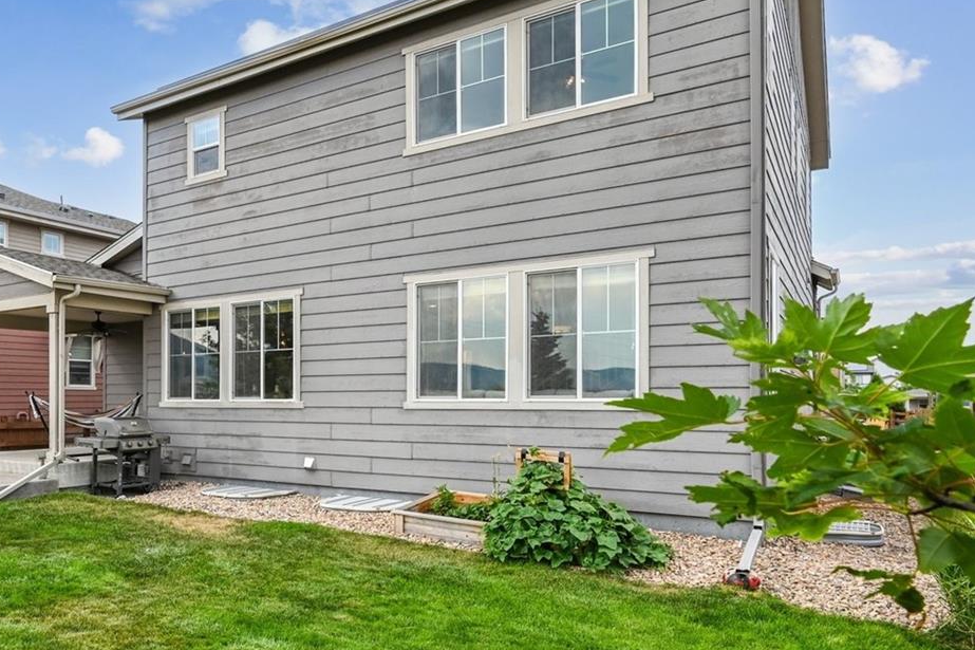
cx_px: 237
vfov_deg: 48.1
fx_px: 727
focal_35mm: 27
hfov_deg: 63.4
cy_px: 317
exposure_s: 1/125
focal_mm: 15.5
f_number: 10
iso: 400
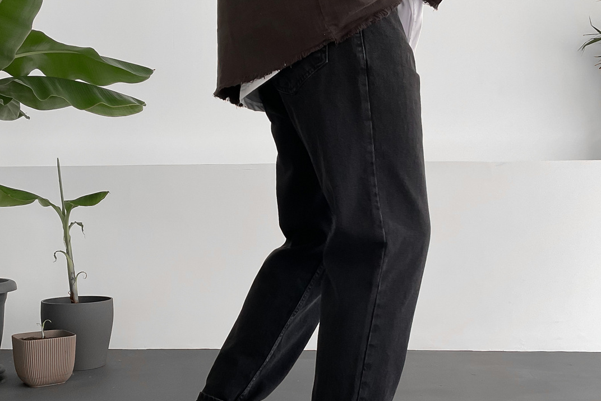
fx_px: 751
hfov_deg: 43.6
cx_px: 298
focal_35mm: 45
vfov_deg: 29.8
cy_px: 250
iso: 40
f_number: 1.8
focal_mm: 3
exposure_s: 1/120
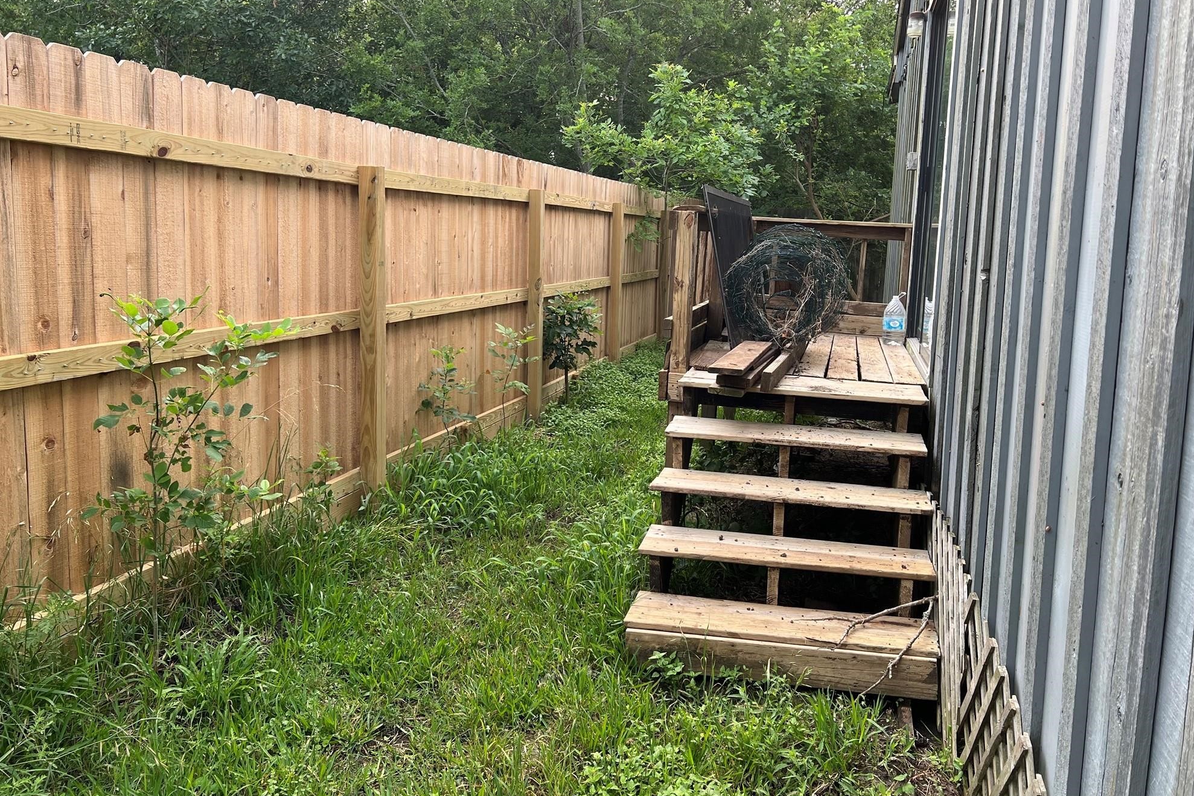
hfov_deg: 65.5
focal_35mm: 28
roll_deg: -1.1
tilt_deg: -8.2
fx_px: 929
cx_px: 599
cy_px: 375
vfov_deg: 46.4
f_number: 1.5
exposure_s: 1/552
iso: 50
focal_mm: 5.7
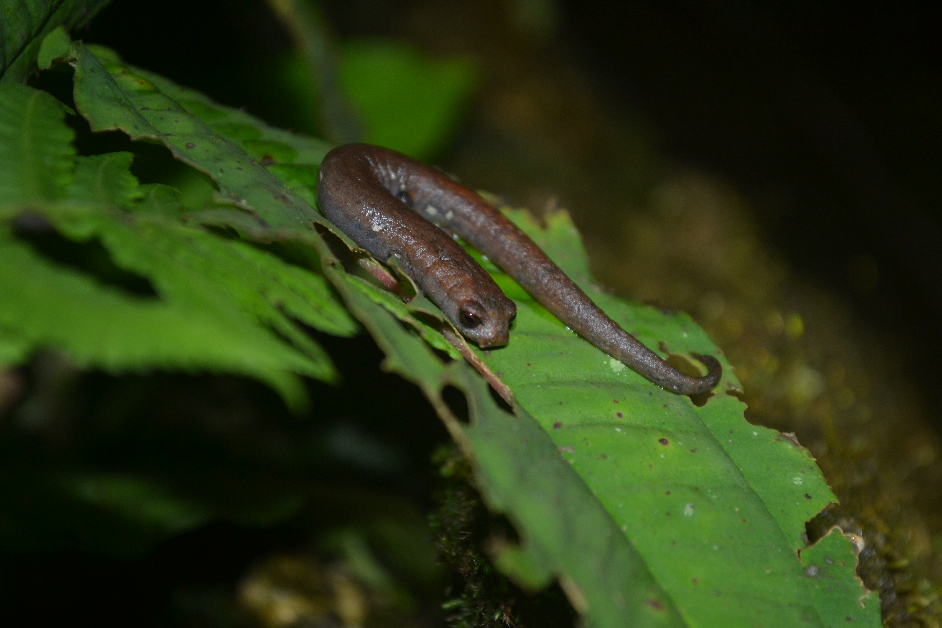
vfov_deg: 16.6
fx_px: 2159
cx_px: 471
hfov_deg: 24.6
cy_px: 314
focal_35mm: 82
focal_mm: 55
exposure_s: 1/60
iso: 560
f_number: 5.6
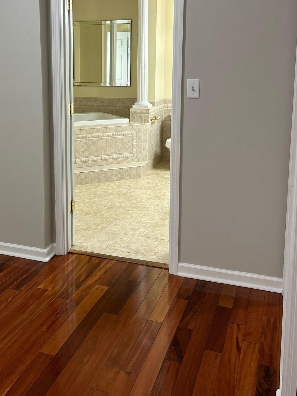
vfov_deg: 45.2
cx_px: 88
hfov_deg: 34.6
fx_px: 469
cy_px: 136
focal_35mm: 41
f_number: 1.5
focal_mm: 5.7
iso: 100
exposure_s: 1/60
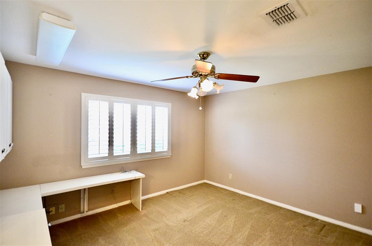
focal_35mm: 18
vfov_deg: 67.1
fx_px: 186
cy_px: 123
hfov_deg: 90.1
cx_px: 186
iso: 1250
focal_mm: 12
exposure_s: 1/40
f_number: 5
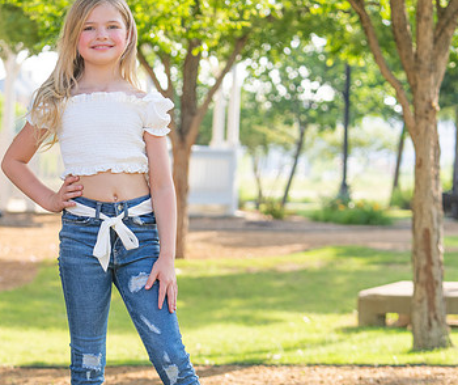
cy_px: 217
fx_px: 1797
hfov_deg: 14.5
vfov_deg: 12.2
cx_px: 113
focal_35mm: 130
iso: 160
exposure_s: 1/400
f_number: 3.5
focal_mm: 70
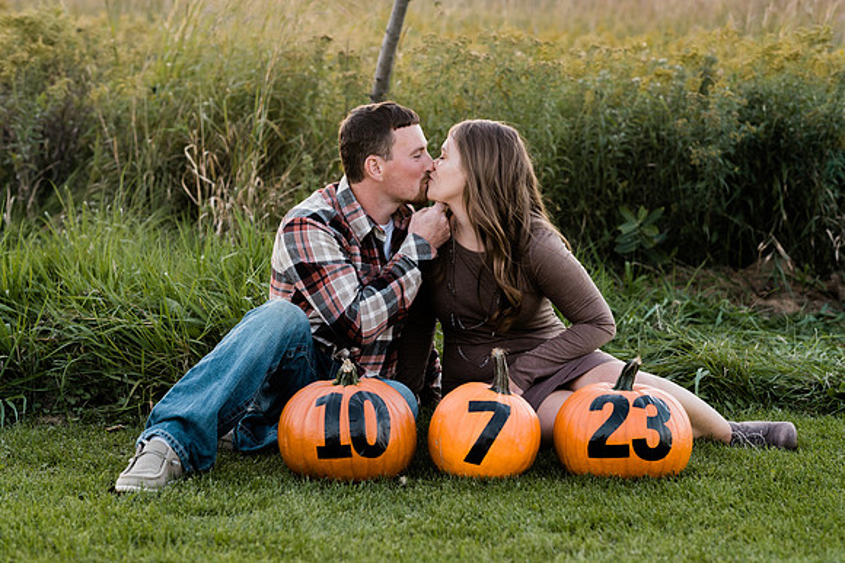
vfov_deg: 16.1
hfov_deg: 23.9
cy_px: 282
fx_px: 1994
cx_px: 422
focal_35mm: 85
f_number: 4.5
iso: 400
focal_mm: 85
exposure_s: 1/250
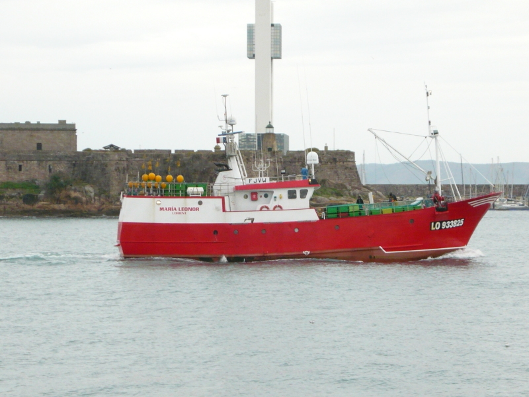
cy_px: 198
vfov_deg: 11.7
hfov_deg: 15.5
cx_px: 264
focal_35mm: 127
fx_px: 1941
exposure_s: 1/125
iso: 400
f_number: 5.1
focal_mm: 16.5
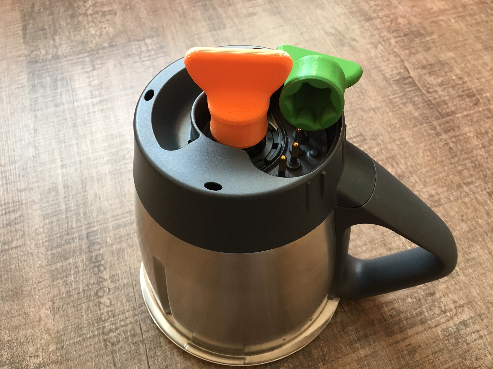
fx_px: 413
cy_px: 184
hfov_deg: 61.7
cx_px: 246
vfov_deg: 48.2
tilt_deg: -55.4
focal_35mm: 29
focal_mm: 4.15
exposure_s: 1/33
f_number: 2.2
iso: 125
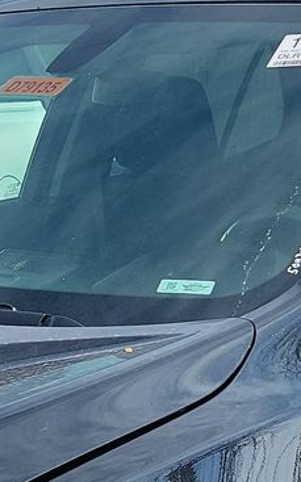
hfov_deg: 11.7
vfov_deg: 17.6
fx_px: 1459
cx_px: 30
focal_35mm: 111
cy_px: 626
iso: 50
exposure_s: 1/570
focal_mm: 6.7
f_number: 1.8
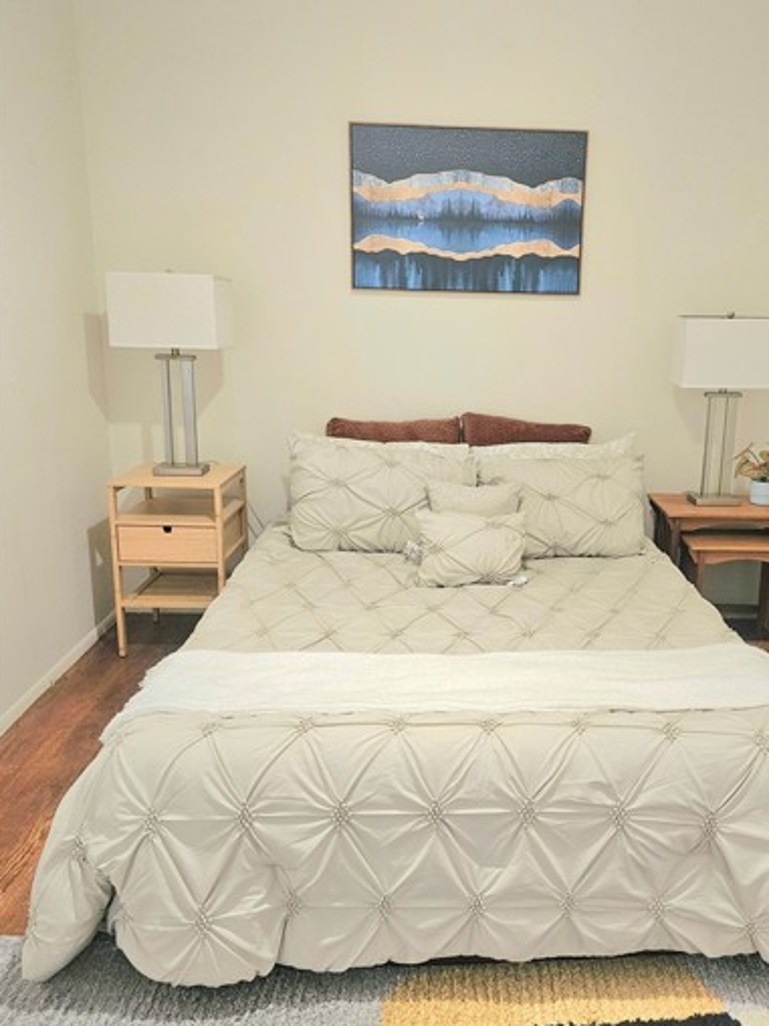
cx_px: 476
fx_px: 859
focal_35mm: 29
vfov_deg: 61.7
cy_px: 517
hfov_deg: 47.8
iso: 500
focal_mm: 6.3
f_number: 1.7
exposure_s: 1/40
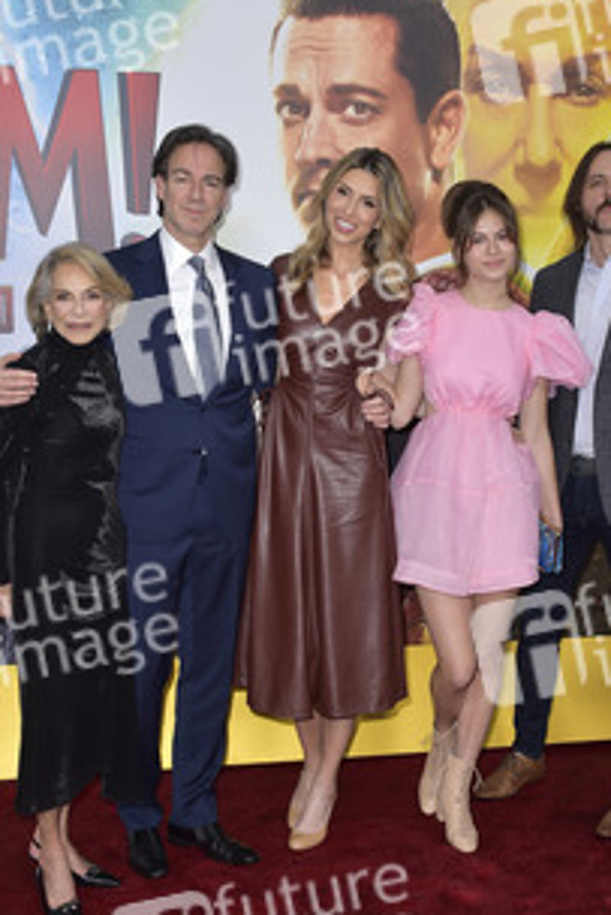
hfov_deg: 29.2
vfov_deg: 42.7
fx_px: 1170
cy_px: 485
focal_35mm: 46
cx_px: 354
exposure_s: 1/250
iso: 400
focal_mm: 35
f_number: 6.3
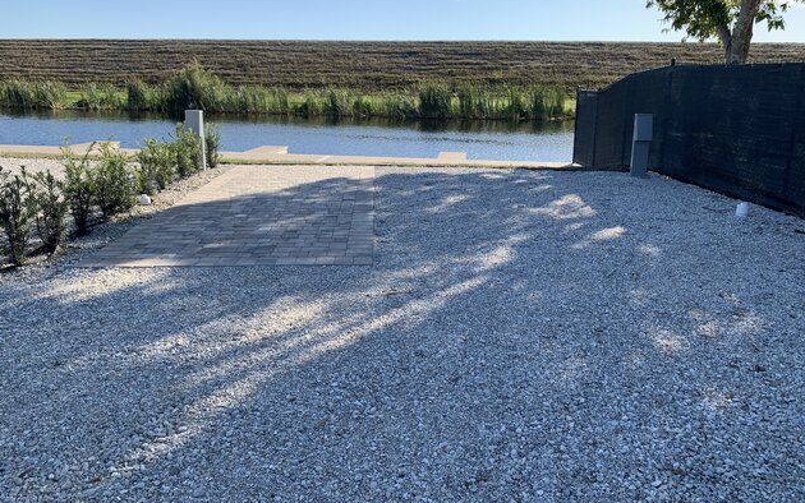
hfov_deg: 66.5
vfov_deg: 44.5
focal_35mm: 28
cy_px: 226
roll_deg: -0.6
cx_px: 406
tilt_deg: -12.4
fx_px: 614
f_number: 1.8
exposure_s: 1/1513
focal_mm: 4.25
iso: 25
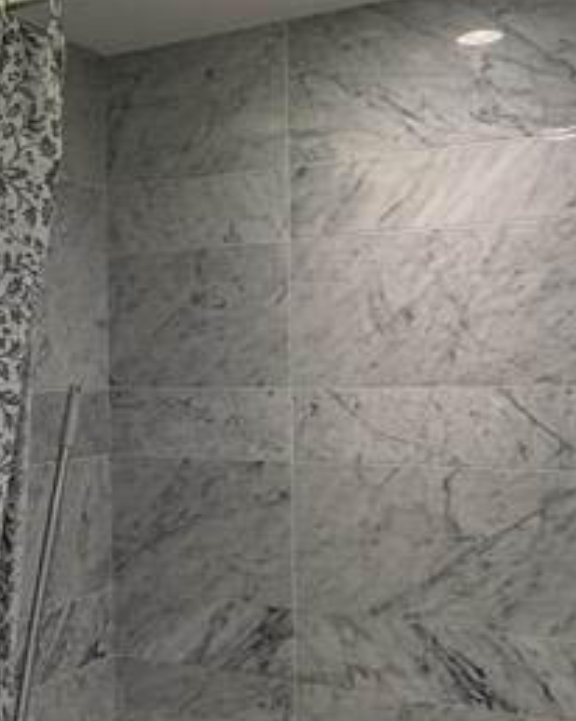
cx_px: 11
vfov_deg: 35.4
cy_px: 372
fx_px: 1131
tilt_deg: +0.1
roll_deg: +0.8
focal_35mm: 53
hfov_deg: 27.1
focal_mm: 2.22
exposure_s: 1/120
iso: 320
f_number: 2.2
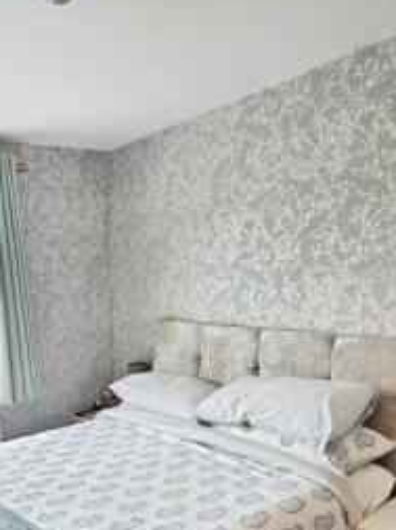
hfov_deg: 44.1
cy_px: 433
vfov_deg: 55.3
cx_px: 70
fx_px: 459
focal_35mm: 30
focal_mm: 1.7
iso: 64
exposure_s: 1/50
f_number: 2.2
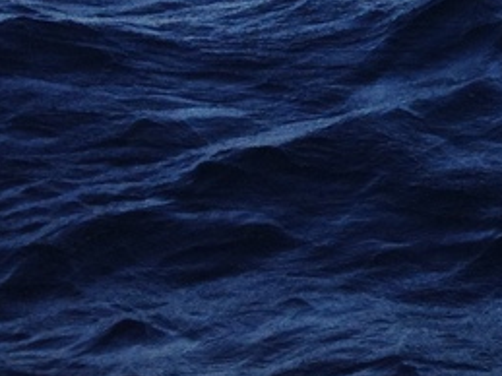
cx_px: 988
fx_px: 2348
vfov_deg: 8.5
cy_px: -463
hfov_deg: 11.1
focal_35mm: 162
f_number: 2.4
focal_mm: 4.28
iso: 64
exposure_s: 1/1672
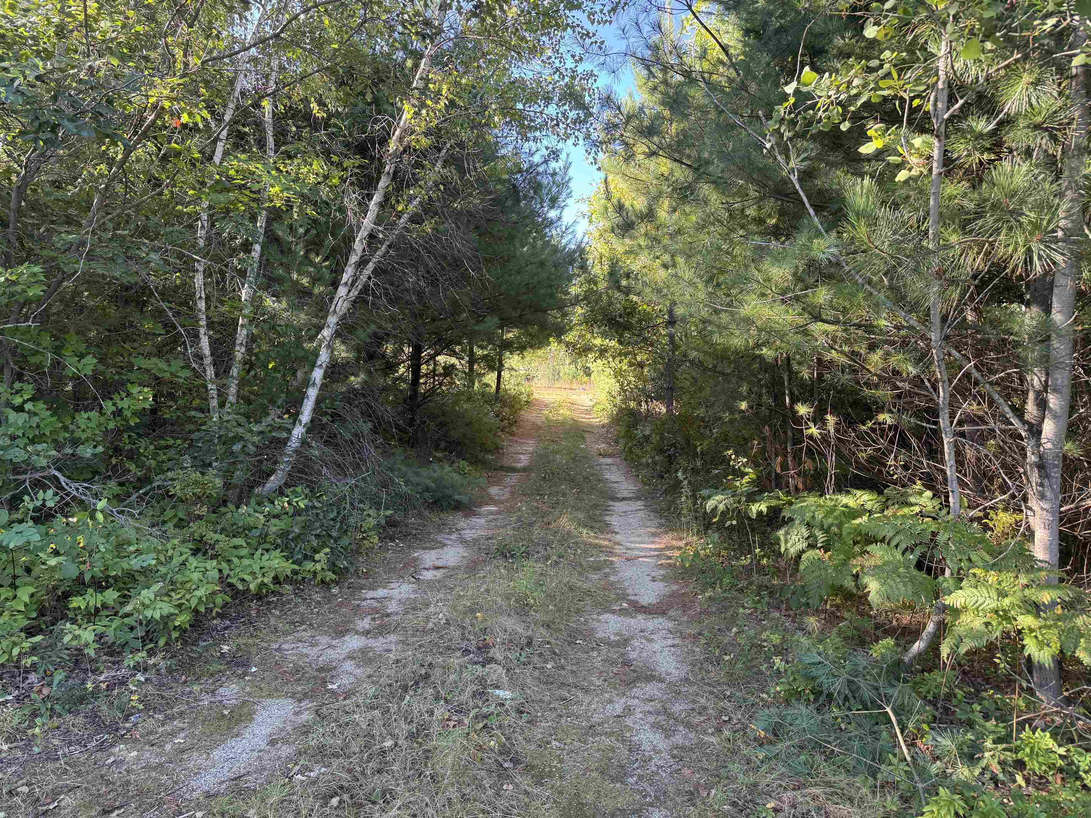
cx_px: 546
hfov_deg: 71.6
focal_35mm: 24
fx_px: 756
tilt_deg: -1.2
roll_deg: -0.4
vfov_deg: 56.8
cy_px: 409
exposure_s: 1/132
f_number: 1.78
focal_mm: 6.76
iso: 100
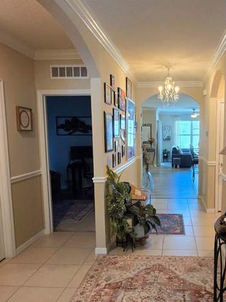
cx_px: 161
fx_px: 244
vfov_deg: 63.3
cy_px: 167
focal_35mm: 28
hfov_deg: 48.4
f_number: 1.9
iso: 250
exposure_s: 1/120
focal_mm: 2.2
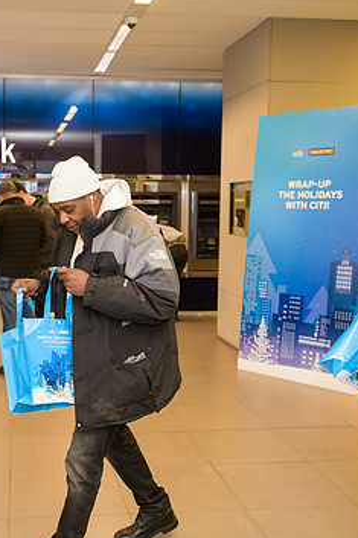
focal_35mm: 46
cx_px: 79
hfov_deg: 28.7
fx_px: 687
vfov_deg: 42.8
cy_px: 264
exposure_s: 1/125
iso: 800
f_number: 3.2
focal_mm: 28
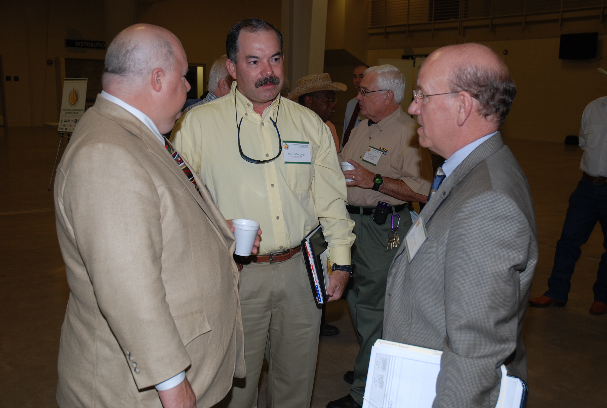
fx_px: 684
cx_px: 304
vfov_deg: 33.2
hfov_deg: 47.8
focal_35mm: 40
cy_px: 204
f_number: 4
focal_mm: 27
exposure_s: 1/60
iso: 100
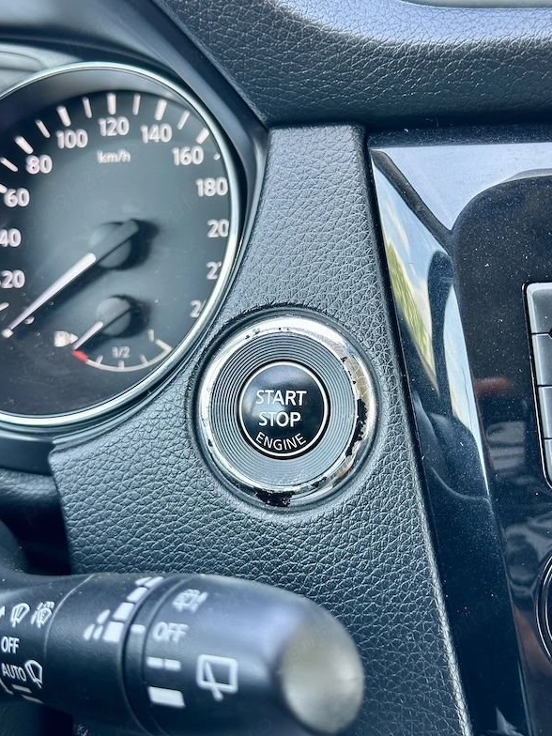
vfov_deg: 38.9
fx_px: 1042
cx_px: 278
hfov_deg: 29.7
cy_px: 361
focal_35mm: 49
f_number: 1.78
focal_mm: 6.86
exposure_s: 1/83
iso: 64
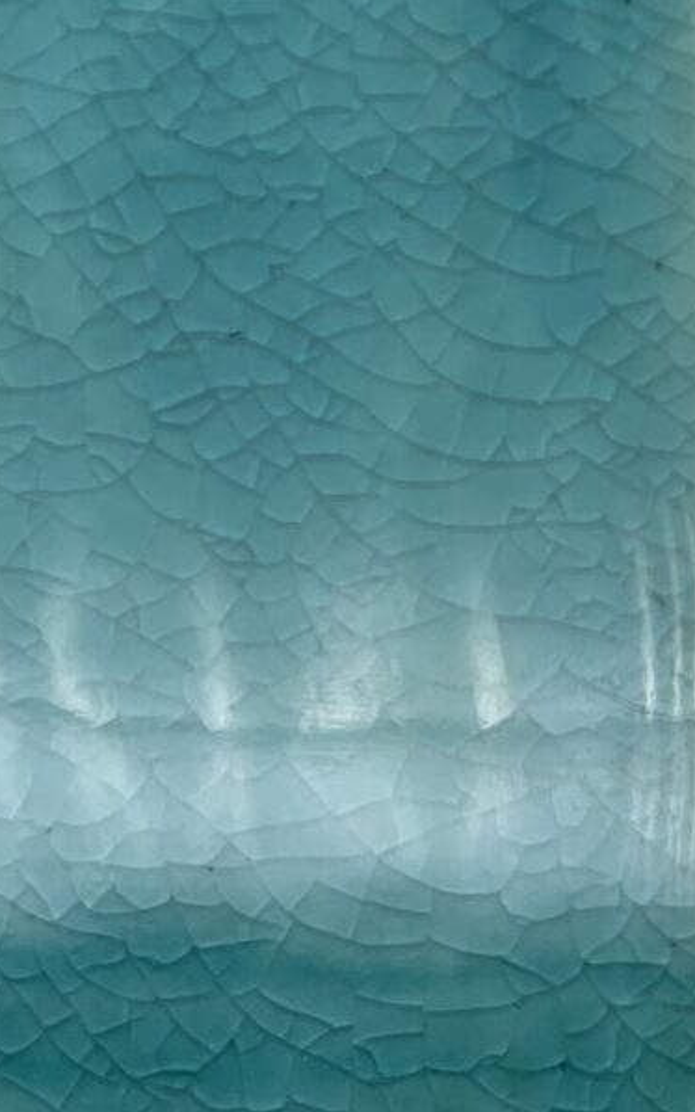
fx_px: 3574
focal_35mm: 118
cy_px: 1056
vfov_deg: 17.3
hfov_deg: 11.1
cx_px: 167
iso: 32
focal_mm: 4.25
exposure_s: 1/122
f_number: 1.8
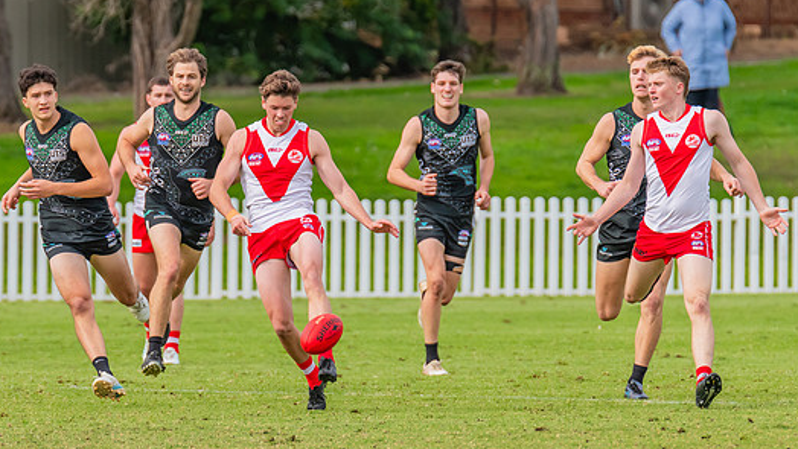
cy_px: 272
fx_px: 15704
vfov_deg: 1.6
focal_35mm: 742
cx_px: 293
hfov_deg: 2.9
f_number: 6.3
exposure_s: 1/1600
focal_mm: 420
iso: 800
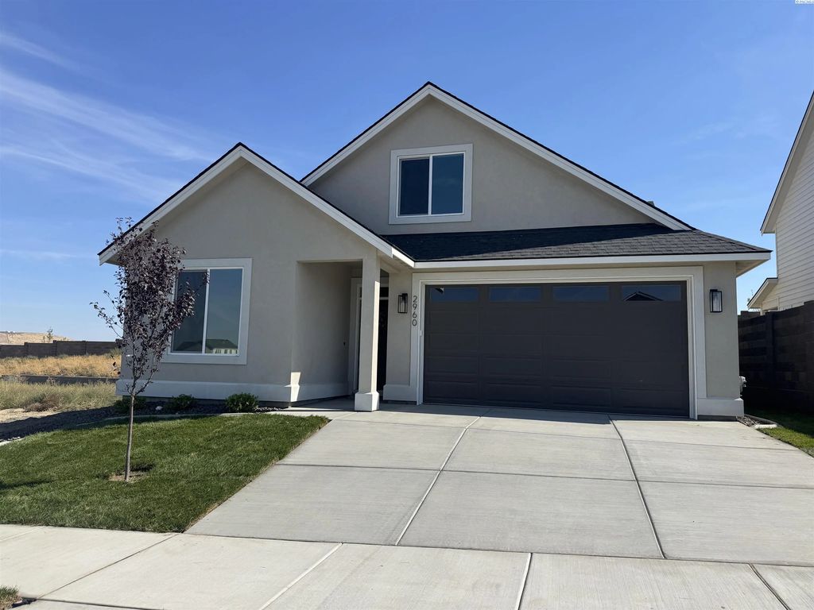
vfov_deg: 56.8
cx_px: 407
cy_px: 305
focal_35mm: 24
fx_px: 564
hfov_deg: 71.6
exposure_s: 1/4950
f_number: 1.78
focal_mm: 6.76
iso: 80
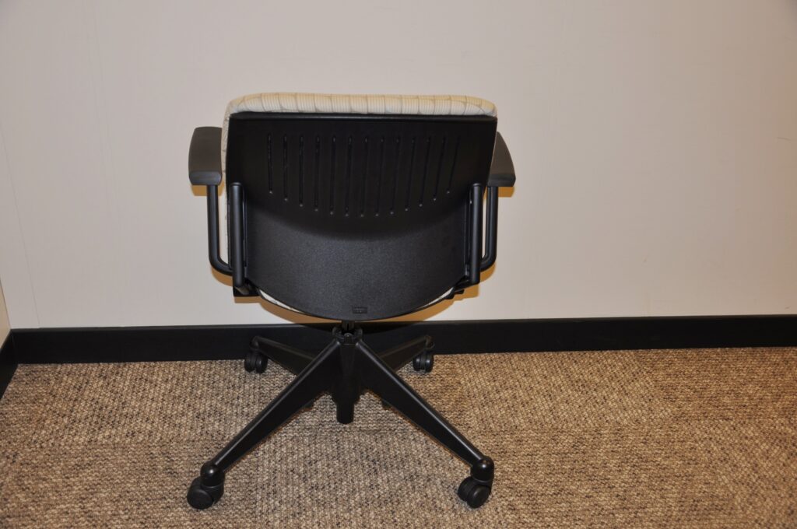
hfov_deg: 51.3
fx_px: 829
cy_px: 264
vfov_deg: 35.4
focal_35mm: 38
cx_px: 398
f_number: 4
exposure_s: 1/60
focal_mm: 25
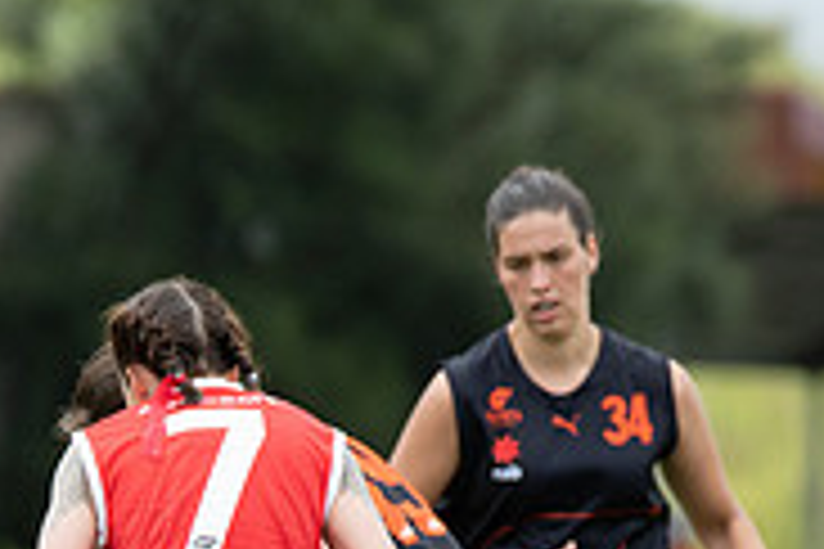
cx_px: 120
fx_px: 31905
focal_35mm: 1394
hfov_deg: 1.5
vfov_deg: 1.0
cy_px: 884
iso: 800
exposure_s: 1/1250
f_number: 6
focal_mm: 420
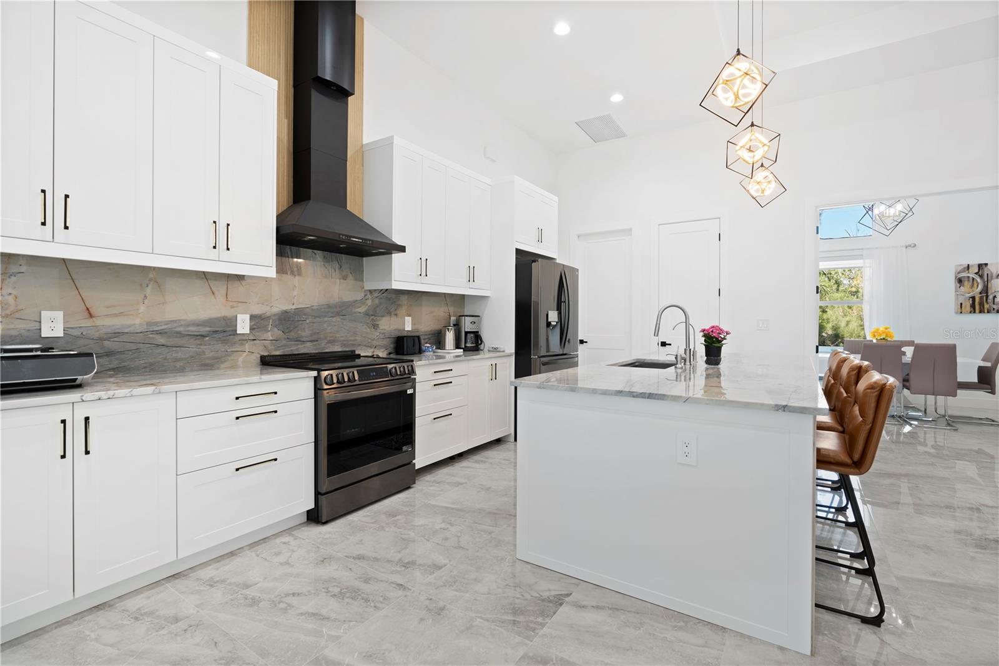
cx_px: 500
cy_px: 333
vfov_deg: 73.7
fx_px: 444
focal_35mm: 16
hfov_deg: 96.7
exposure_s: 1/1.25
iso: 64
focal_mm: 16
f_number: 7.1
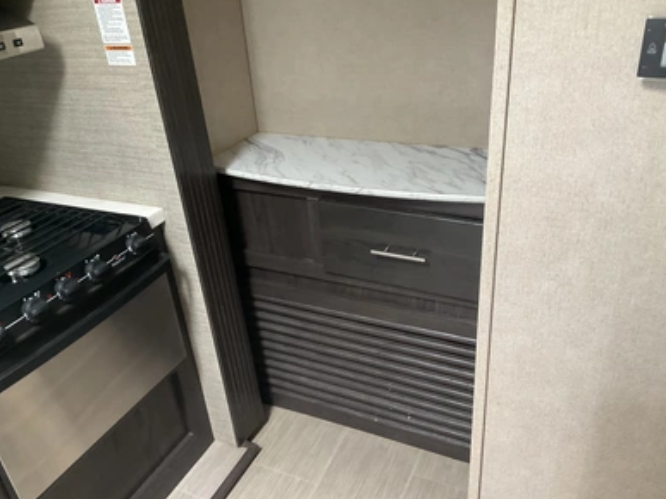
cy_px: 250
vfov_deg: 46.8
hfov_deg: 60.0
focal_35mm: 30
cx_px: 342
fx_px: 577
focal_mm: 3
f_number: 1.8
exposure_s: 1/60
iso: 160
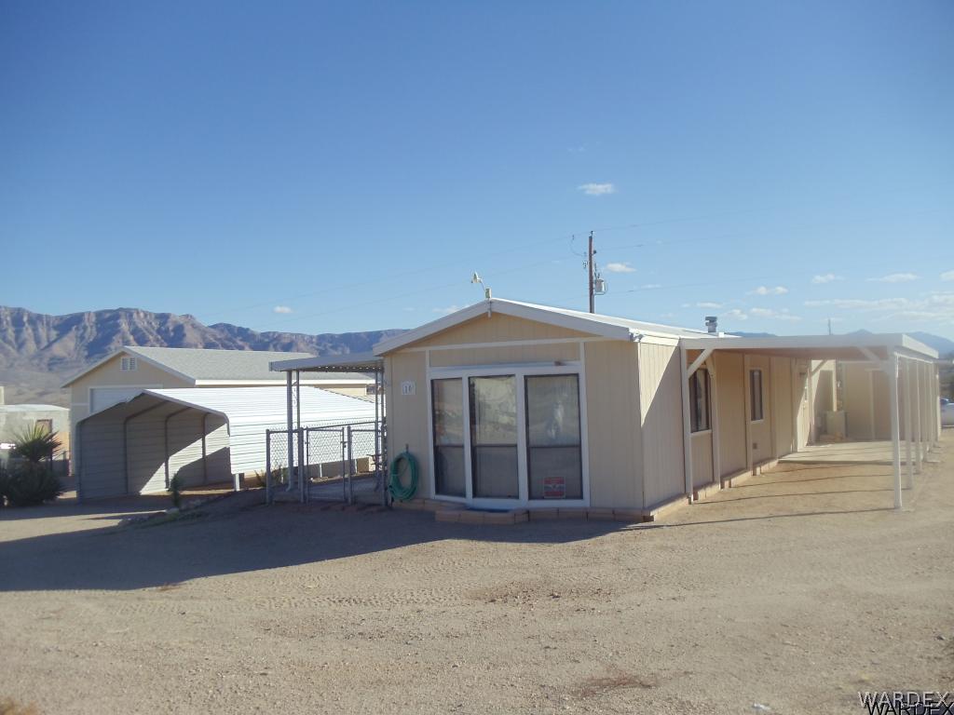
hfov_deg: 42.9
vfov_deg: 32.9
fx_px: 1213
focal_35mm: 44
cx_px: 477
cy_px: 358
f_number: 7.1
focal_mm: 6
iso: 80
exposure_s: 1/250
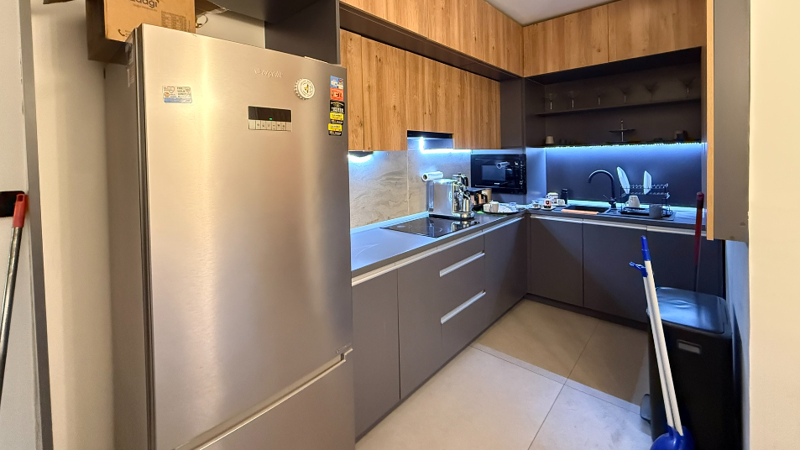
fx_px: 339
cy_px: 159
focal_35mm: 16
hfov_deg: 99.4
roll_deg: +1.5
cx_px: 400
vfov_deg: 65.7
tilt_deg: +0.1
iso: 1000
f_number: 2.2
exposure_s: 1/50
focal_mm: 2.22
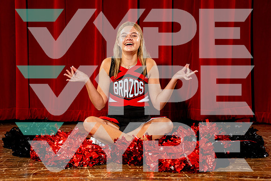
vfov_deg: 19.3
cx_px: 134
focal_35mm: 70
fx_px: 531
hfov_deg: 28.7
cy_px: 91
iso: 500
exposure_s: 1/250
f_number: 4
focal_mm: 69
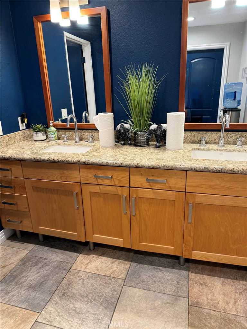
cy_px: 164
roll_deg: +1.4
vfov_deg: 71.6
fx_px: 228
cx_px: 124
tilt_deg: -16.5
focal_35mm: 24
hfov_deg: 56.8
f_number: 1.78
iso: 200
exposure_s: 1/60
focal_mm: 6.76
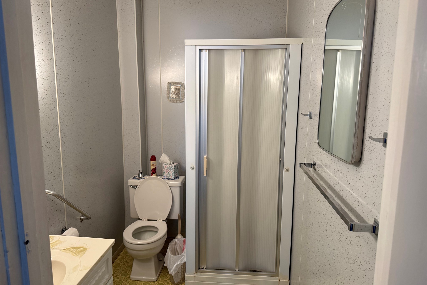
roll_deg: -0.3
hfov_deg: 71.5
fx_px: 296
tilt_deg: -8.4
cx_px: 213
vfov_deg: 51.3
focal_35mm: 25
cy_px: 141
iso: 200
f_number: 1.78
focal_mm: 6.76
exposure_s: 1/120
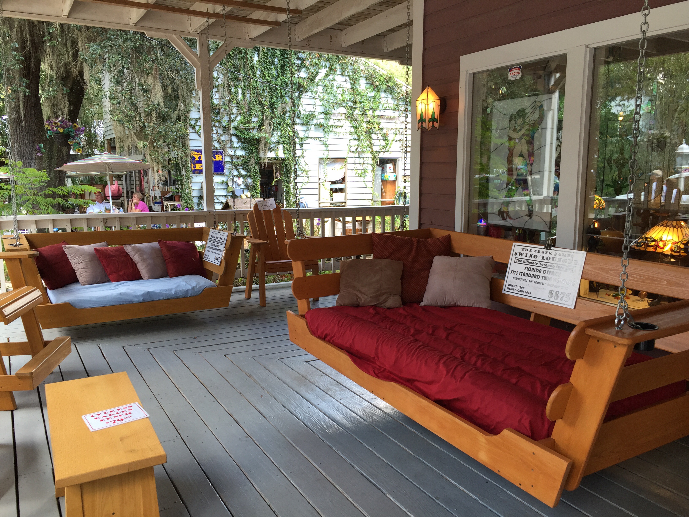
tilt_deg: -8.2
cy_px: 258
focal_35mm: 29
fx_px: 577
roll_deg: -0.6
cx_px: 344
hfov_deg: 61.7
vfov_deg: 48.2
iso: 32
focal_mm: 4.15
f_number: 2.2
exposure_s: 1/60
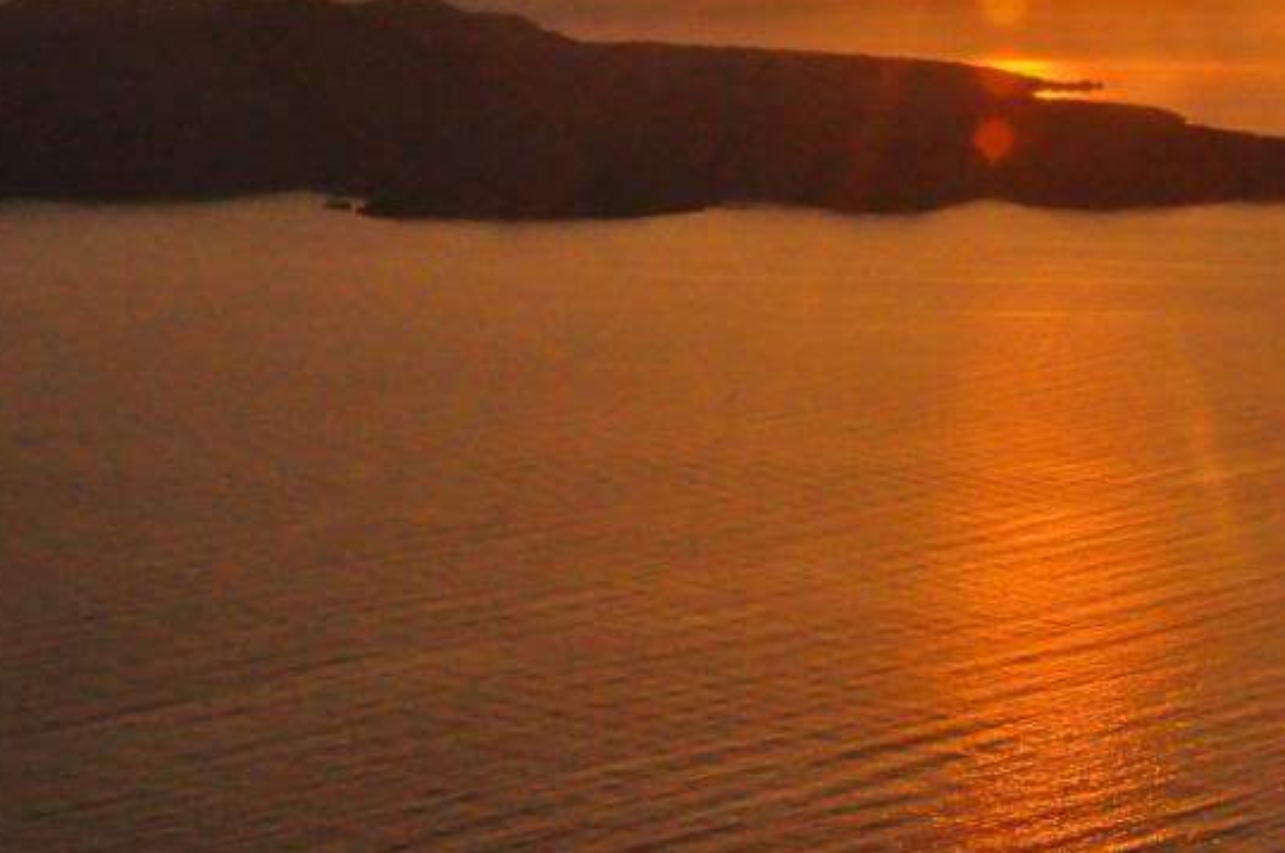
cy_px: 267
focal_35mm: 114
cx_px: 1013
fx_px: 4064
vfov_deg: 12.0
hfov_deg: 17.8
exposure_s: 1/640
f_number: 22
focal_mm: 40
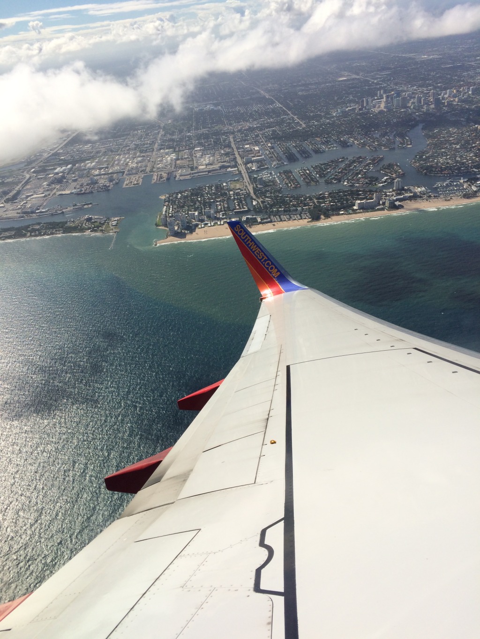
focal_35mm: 29
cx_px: 240
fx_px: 536
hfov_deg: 48.2
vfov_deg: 61.7
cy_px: 320
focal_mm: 4.15
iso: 32
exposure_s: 1/2415
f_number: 2.2
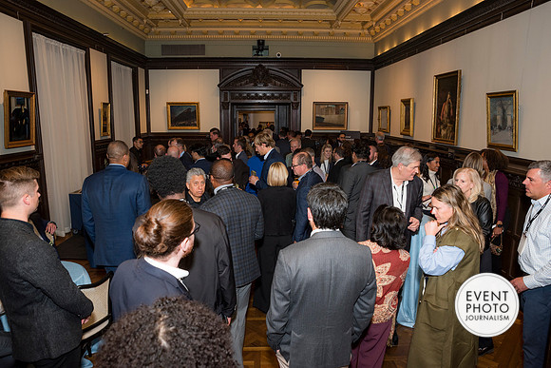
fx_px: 376
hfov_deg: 72.5
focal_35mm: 25
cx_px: 276
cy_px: 184
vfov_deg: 52.1
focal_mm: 24
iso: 800
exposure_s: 1/125
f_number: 5
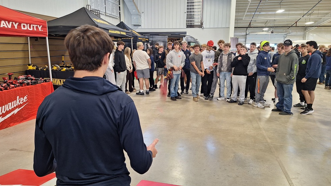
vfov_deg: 44.4
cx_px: 168
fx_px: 228
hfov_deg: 71.9
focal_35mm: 26
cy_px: 87
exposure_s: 1/40
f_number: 1.8
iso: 100
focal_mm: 5.54
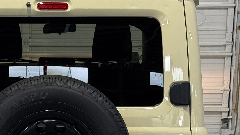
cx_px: 51
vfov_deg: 10.5
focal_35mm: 114
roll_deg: -0.5
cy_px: 146
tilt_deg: -11.1
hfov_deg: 18.6
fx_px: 725
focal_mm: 6.76
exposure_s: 1/120
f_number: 1.78
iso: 200
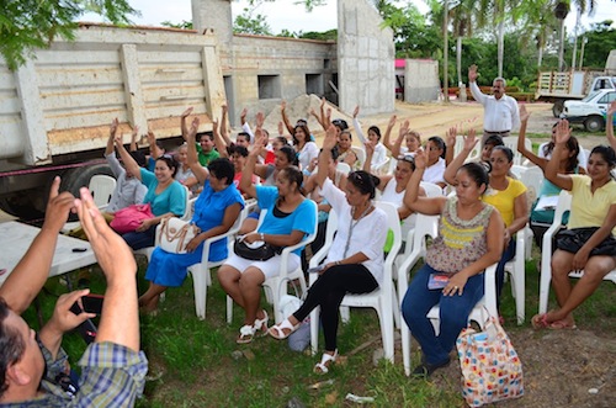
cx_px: 308
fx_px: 461
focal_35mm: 27
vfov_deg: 47.7
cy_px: 204
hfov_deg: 67.5
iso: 100
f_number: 5.6
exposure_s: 1/125
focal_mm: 18
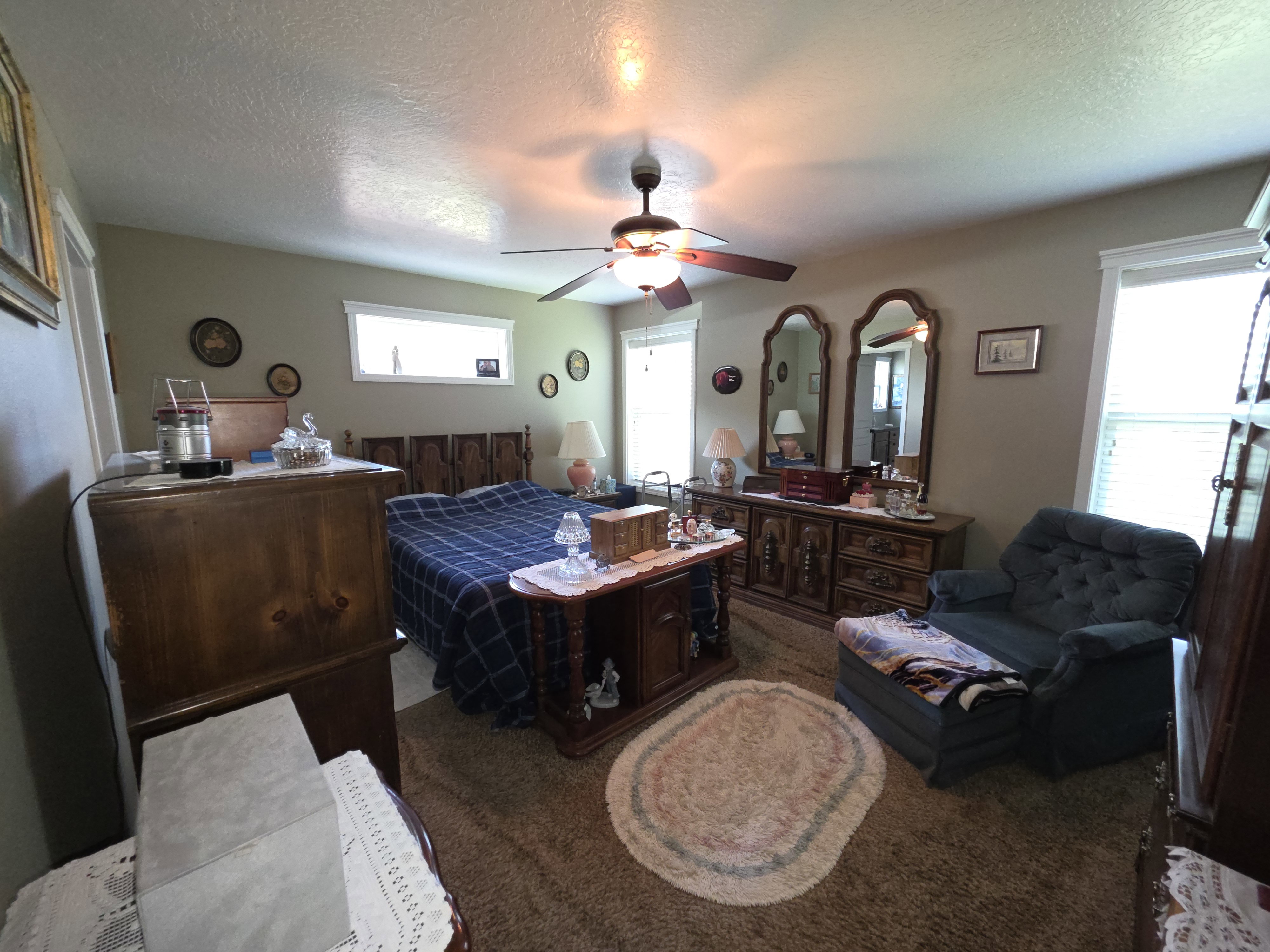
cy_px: 476
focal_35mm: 13
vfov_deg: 89.9
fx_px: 477
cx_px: 635
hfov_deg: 106.2
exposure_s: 1/60
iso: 320
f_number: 1.9
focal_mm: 2.2
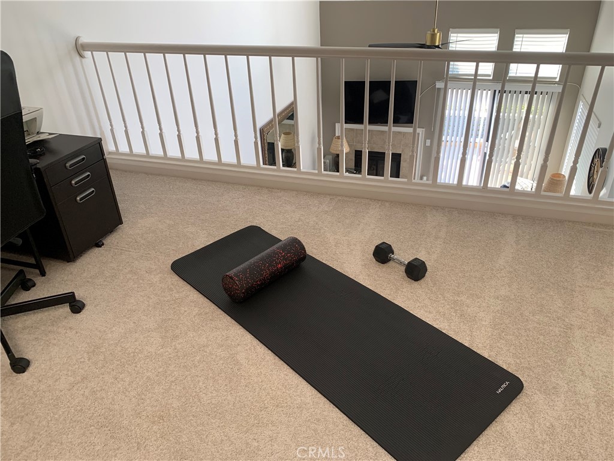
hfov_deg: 67.3
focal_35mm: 26
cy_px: 230
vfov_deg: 53.1
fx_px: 461
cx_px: 307
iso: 100
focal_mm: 4.25
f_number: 1.8
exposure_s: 1/114
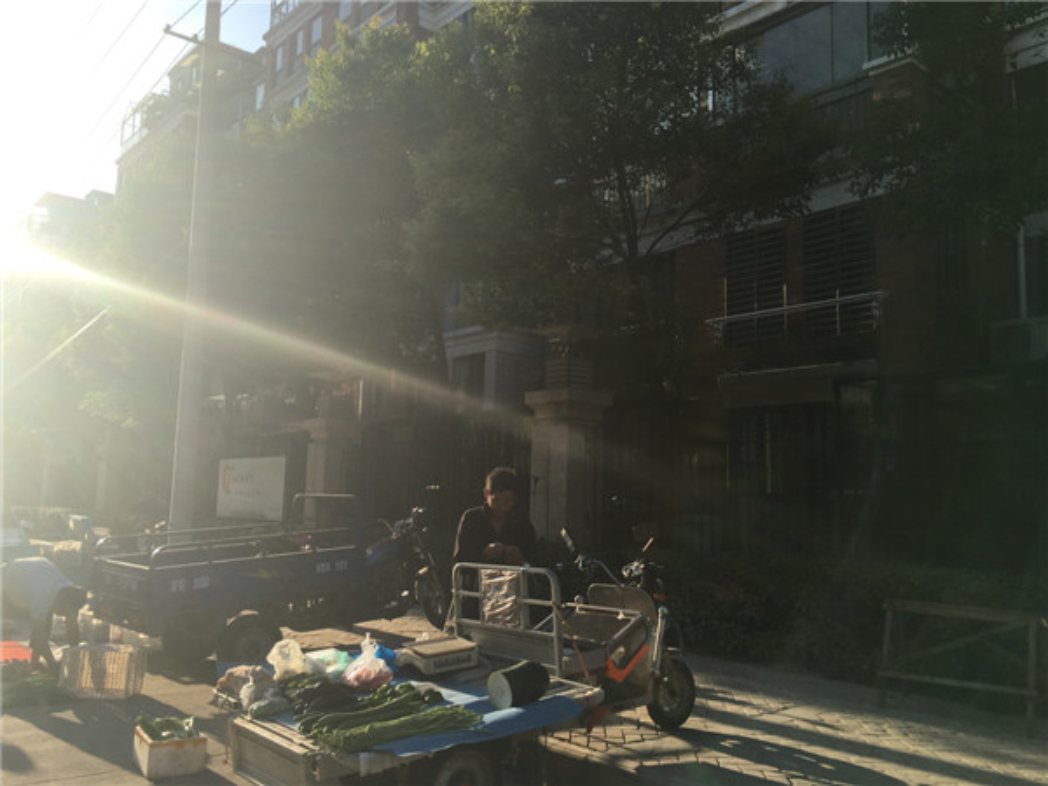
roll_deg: -1.1
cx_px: 524
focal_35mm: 29
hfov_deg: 61.7
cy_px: 393
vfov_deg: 48.2
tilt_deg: +5.7
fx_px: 878
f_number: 2.2
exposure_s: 1/974
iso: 25
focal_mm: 4.15
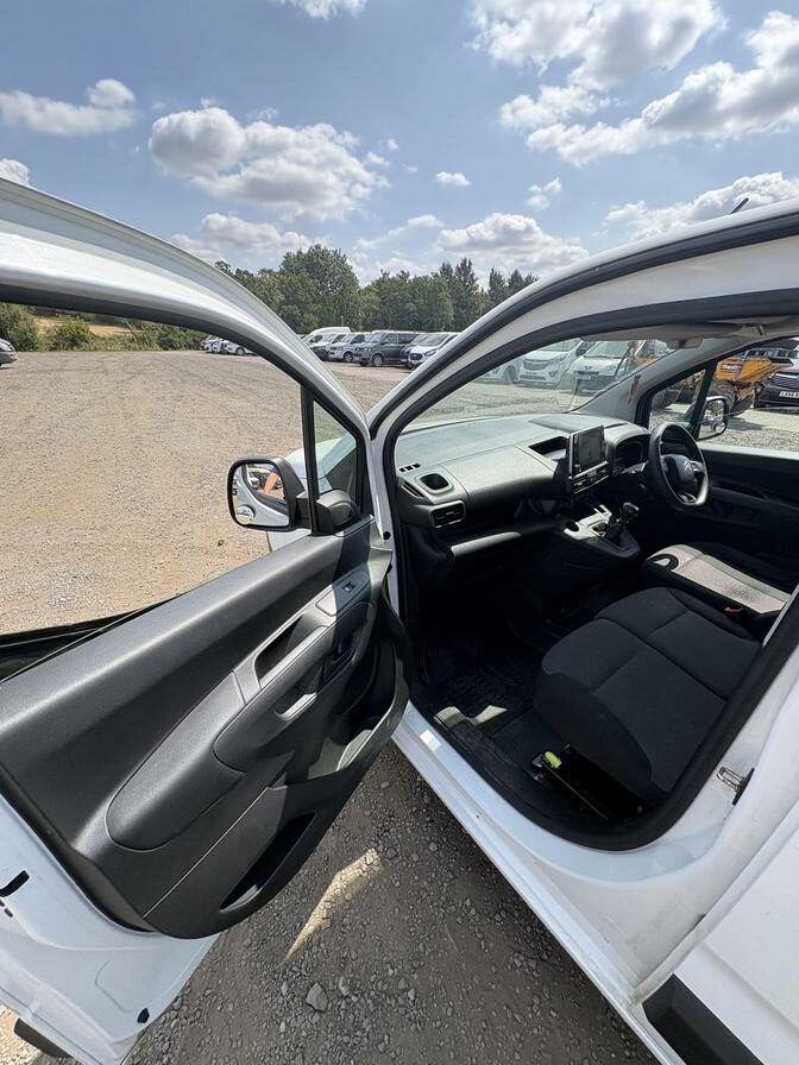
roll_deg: -8.9
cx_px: 400
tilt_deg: -20.1
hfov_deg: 85.7
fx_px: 431
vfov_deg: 102.1
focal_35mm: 14
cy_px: 532
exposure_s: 1/615
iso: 40
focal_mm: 2.22
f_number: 2.2
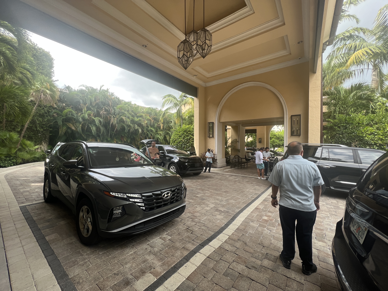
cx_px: 194
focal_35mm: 13
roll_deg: -0.4
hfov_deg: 106.2
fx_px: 146
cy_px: 146
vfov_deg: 89.9
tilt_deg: -0.3
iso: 32
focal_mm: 1.57
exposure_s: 1/303
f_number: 1.8
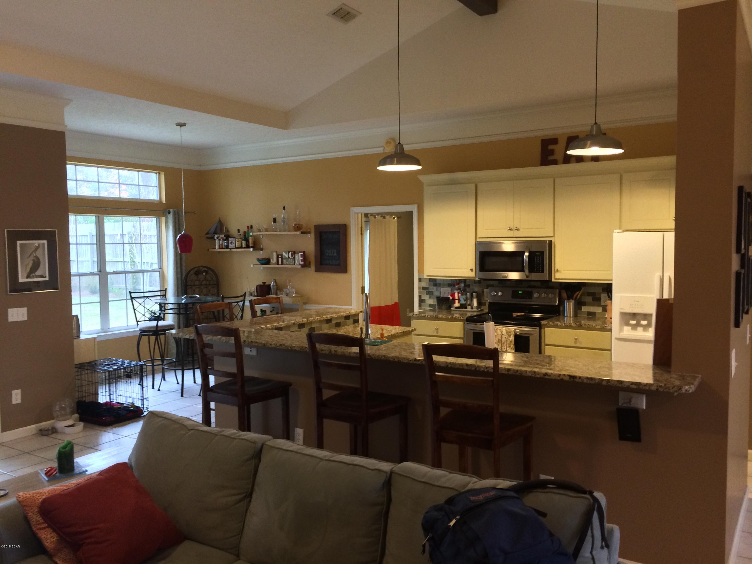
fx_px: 630
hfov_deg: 61.7
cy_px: 282
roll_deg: -0.1
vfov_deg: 48.2
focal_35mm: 29
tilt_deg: -3.0
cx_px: 376
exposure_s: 1/30
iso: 250
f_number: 2.2
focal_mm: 4.15
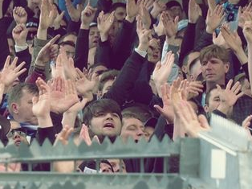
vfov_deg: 4.1
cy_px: 123
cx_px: 43
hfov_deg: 5.4
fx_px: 2655
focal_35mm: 365
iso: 200
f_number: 3.5
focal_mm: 36.2
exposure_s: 1/250
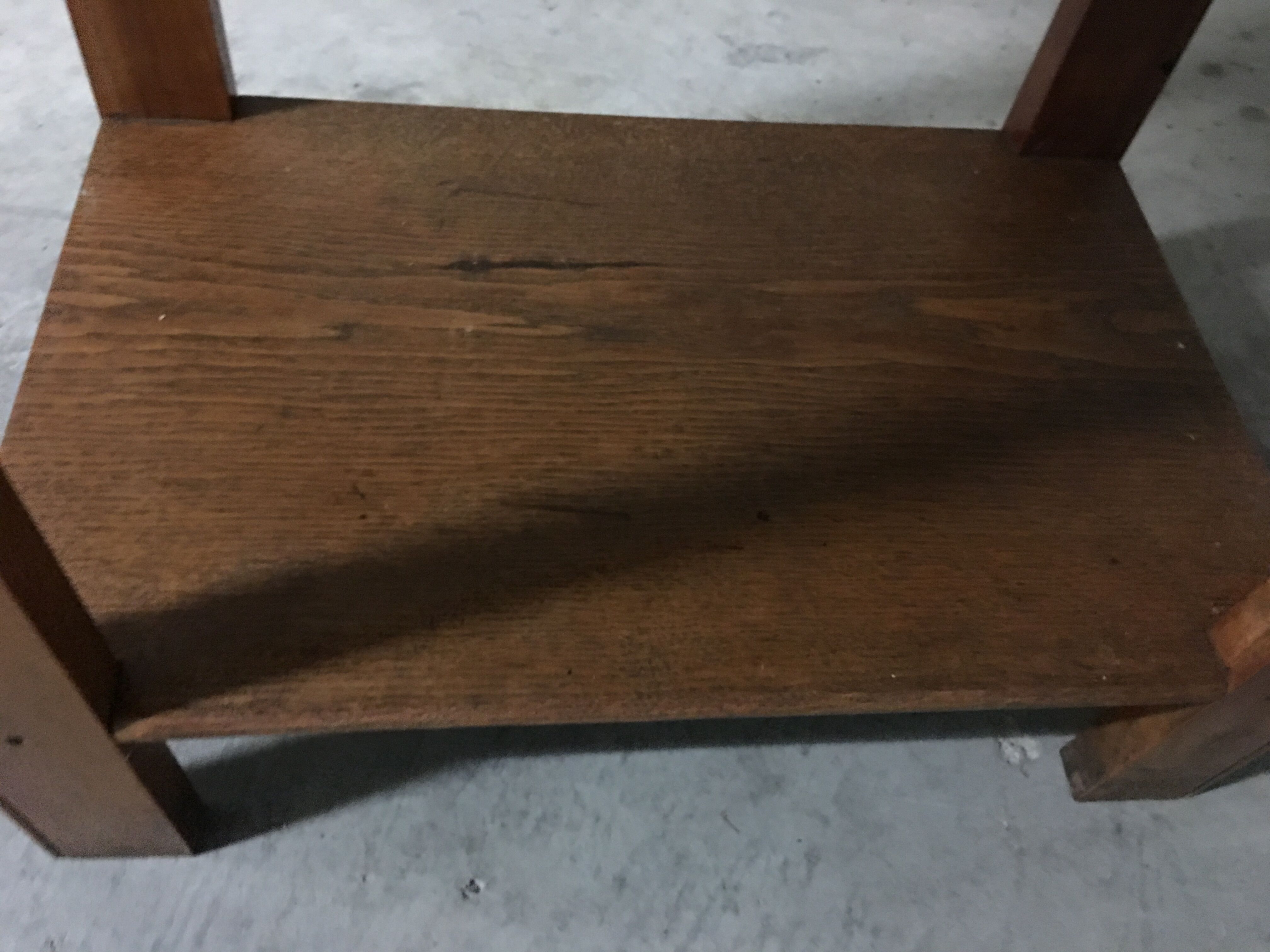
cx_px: 635
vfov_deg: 48.2
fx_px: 1064
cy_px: 476
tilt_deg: -54.9
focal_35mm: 29
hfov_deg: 61.7
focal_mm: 4.15
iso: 160
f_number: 2.2
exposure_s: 1/4
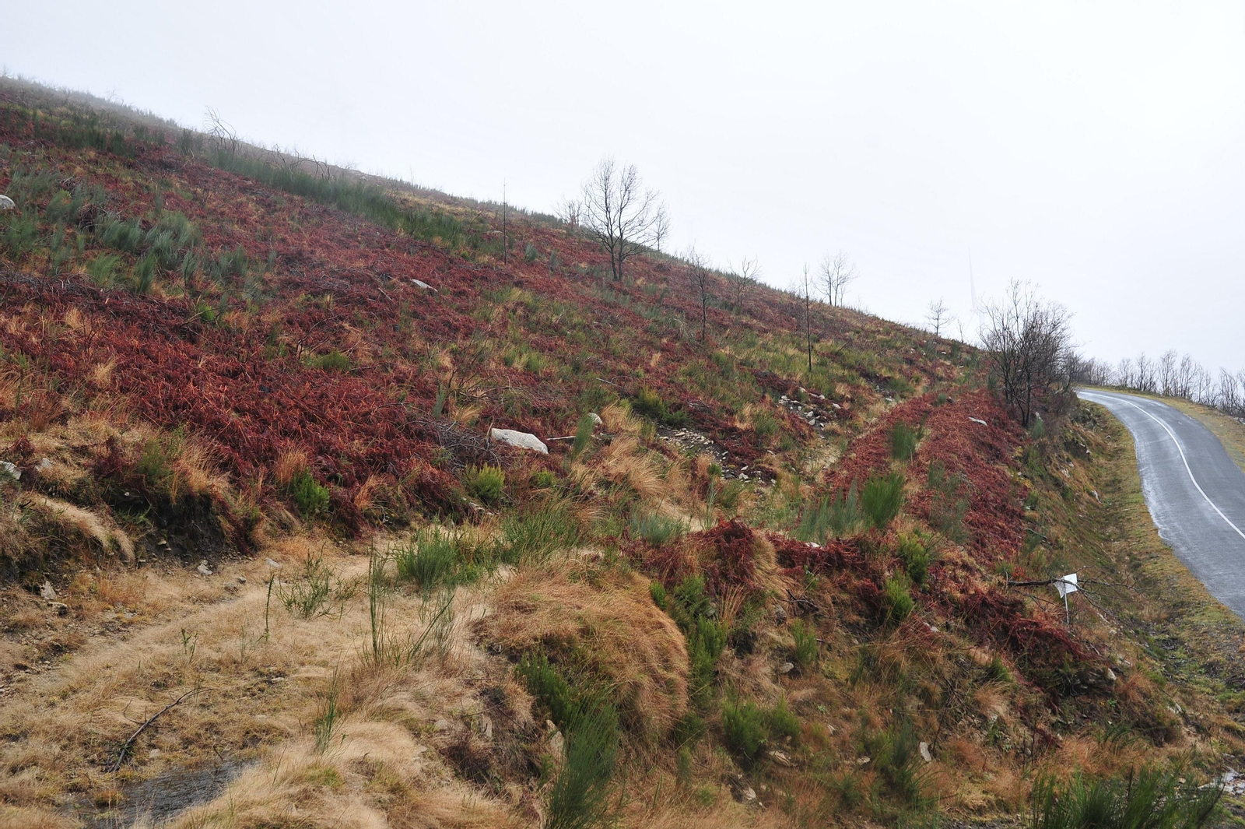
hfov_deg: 54.5
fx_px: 1210
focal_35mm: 35
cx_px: 622
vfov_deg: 37.8
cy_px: 414
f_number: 5
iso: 400
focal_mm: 35
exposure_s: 1/100
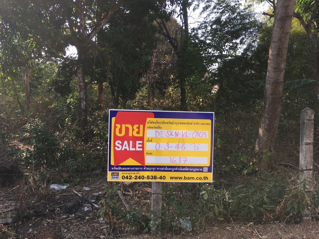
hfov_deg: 61.7
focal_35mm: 29
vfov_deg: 48.2
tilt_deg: -4.5
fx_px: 267
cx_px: 160
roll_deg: +0.3
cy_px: 120
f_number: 2.2
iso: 25
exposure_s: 1/358
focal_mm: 4.15
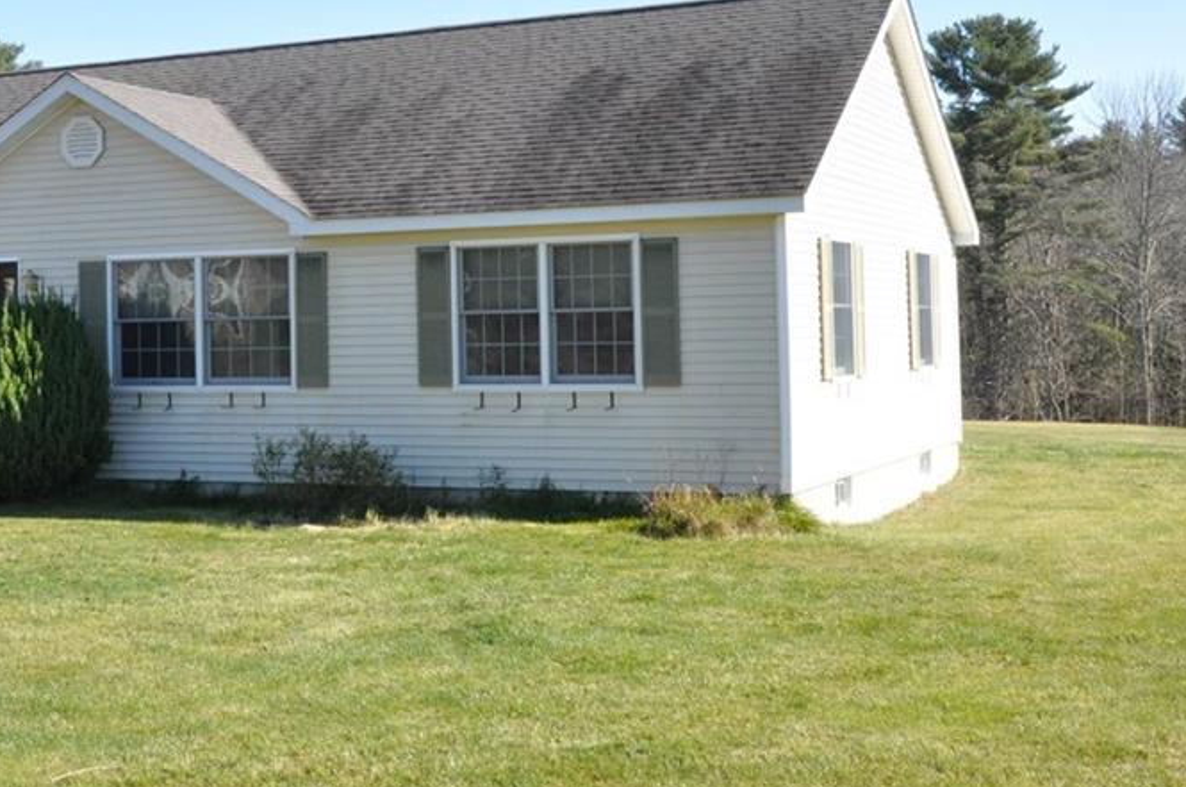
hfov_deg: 34.0
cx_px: 309
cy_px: 233
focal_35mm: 58
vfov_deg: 23.2
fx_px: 1900
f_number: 11
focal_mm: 25
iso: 1250
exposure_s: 1/640
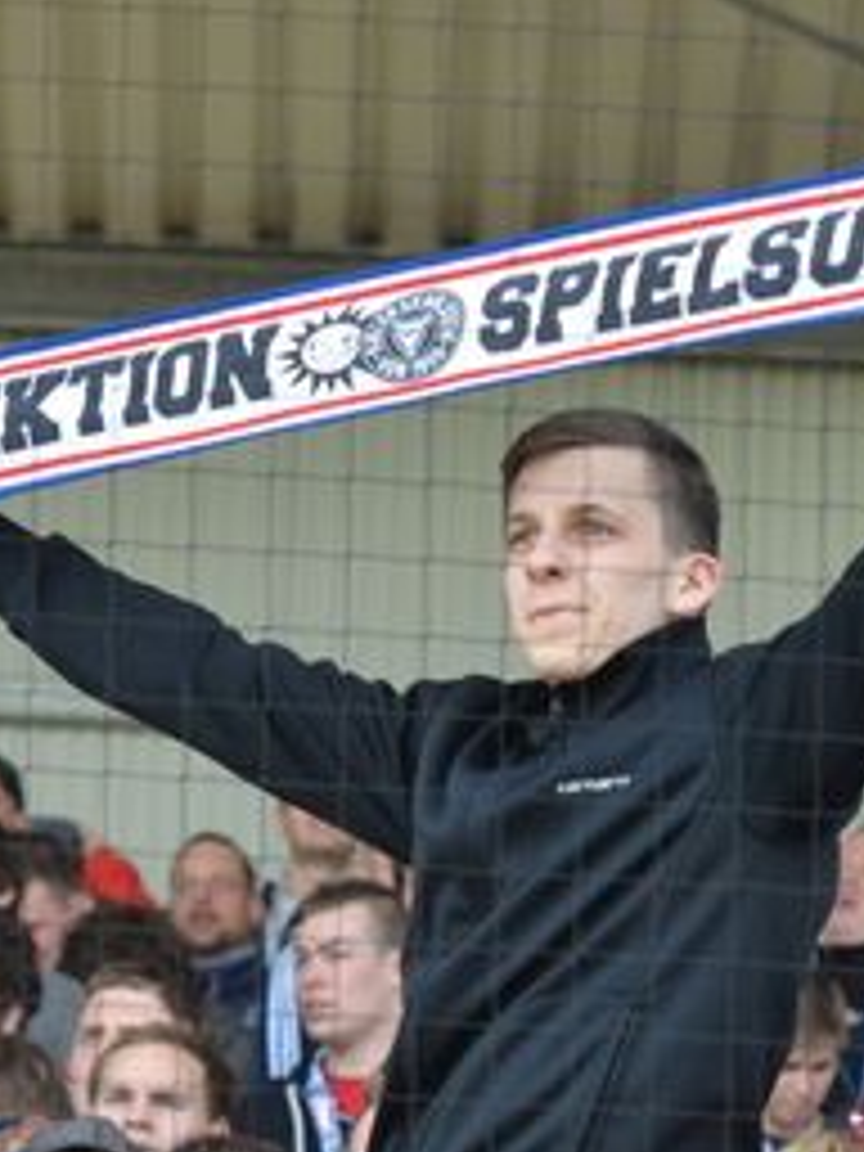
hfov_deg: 6.6
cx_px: 450
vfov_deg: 8.8
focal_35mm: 224
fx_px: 7455
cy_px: 668
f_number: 4.5
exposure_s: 1/1000
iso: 1250
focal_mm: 70
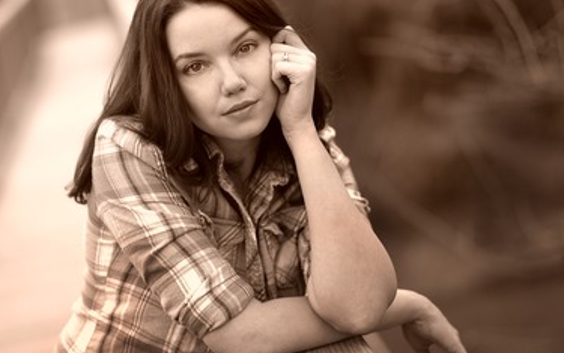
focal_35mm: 114
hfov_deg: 18.2
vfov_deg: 11.5
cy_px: 187
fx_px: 1754
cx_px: 211
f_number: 1.2
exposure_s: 1/1700
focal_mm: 56
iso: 100
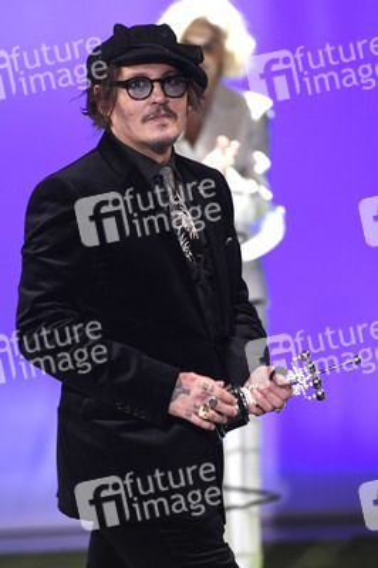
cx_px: 189
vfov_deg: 10.3
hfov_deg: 6.9
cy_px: 284
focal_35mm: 200
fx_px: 3155
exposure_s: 1/160
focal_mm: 200
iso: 1600
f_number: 4
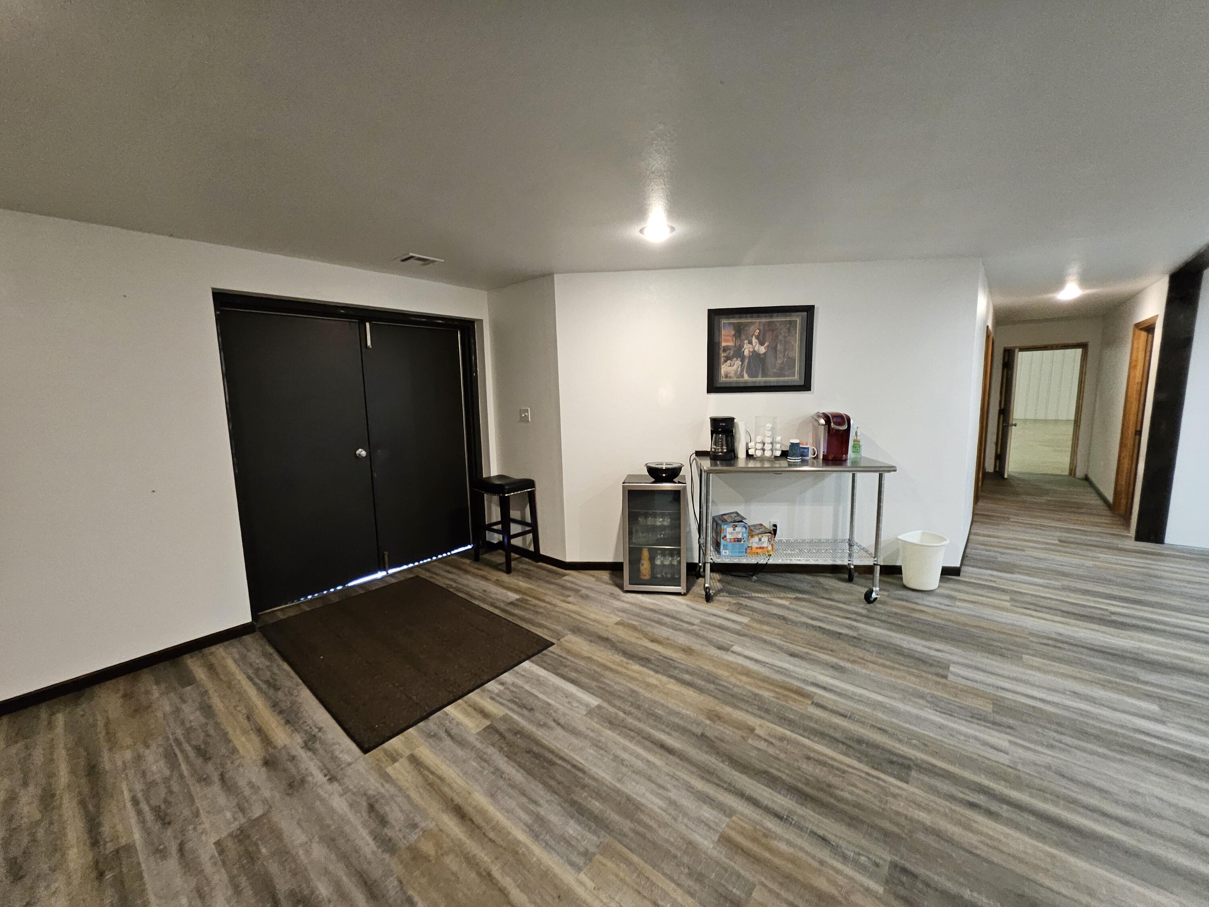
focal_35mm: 13
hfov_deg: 106.2
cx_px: 604
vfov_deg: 89.9
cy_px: 454
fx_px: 454
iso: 400
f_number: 2.2
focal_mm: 1.74
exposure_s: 1/30
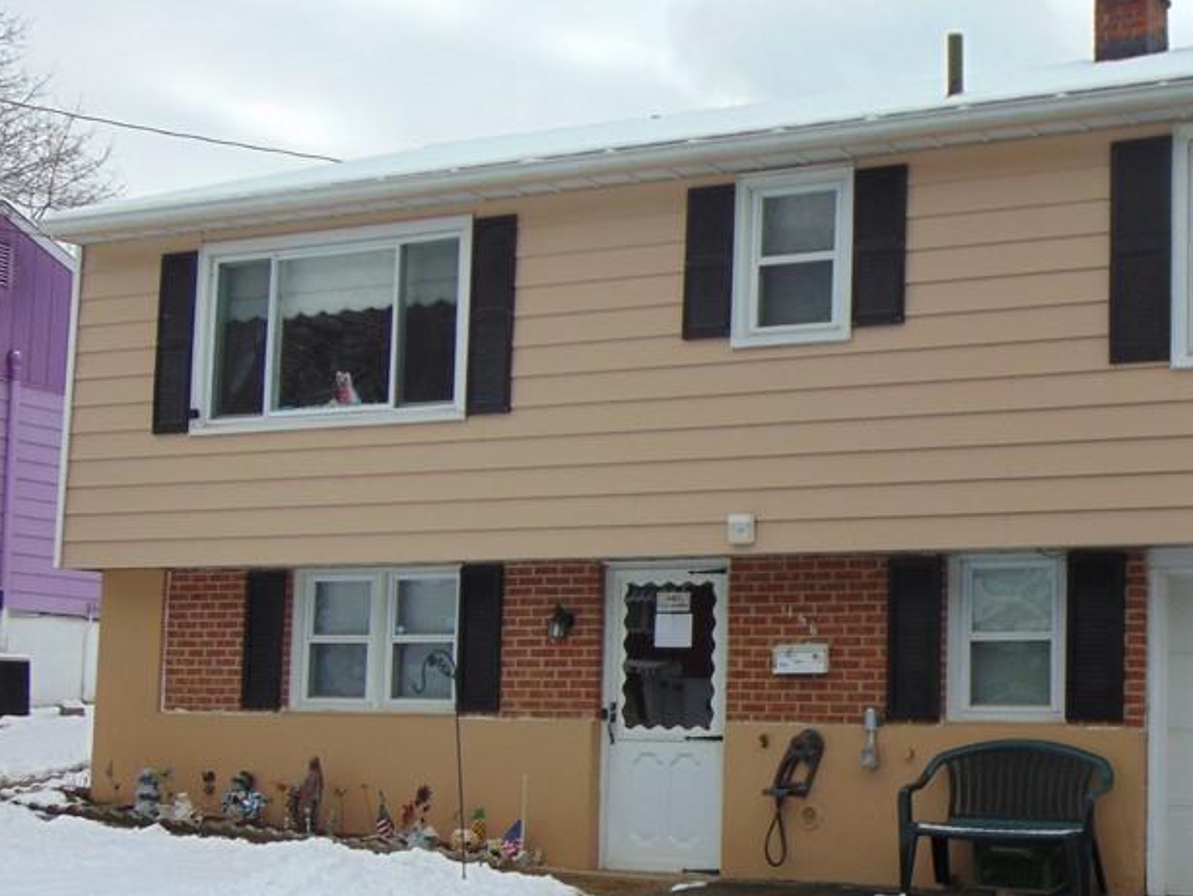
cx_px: 952
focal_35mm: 55
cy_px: 571
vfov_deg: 26.5
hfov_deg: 33.9
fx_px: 1896
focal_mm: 5.8
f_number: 3.2
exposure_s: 1/800
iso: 80
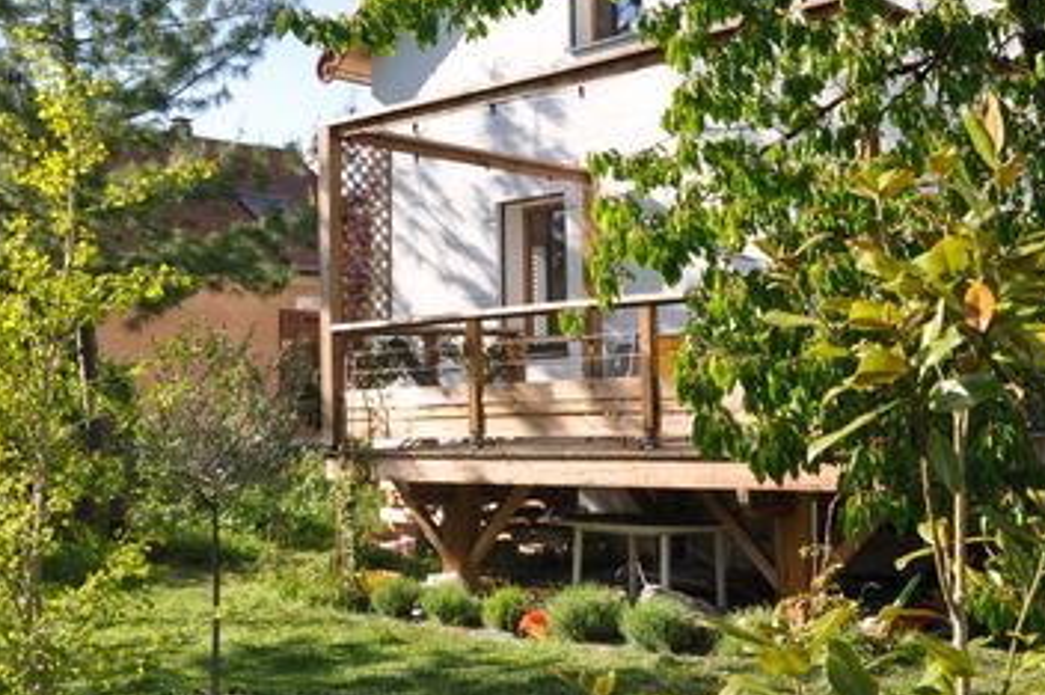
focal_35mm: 46
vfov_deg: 29.1
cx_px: 549
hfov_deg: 42.8
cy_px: 269
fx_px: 1334
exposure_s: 1/250
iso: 200
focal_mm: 18
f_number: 8
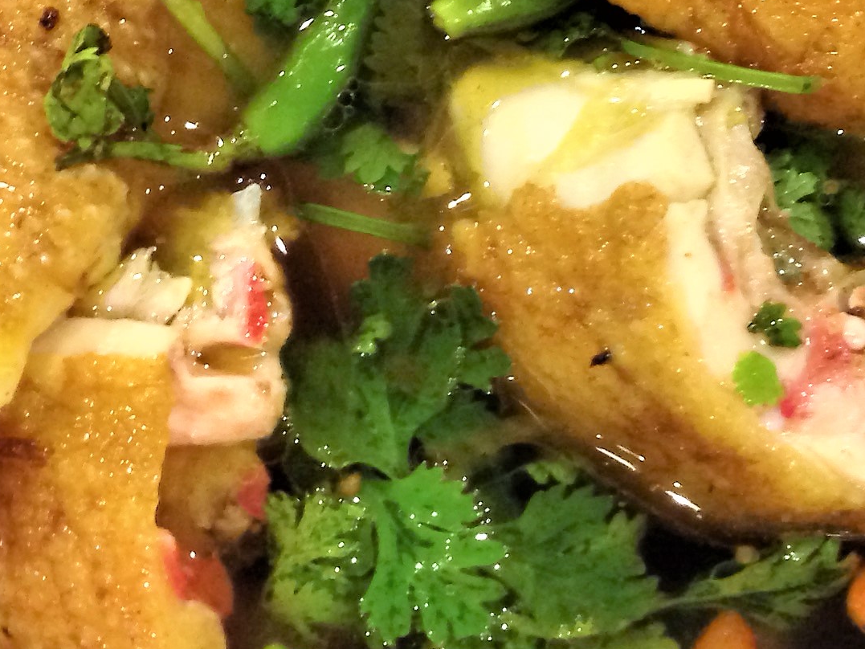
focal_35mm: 100
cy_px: -158
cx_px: 390
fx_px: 2499
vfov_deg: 14.3
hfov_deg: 19.6
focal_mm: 4.12
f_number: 2.4
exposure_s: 1/20
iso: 200
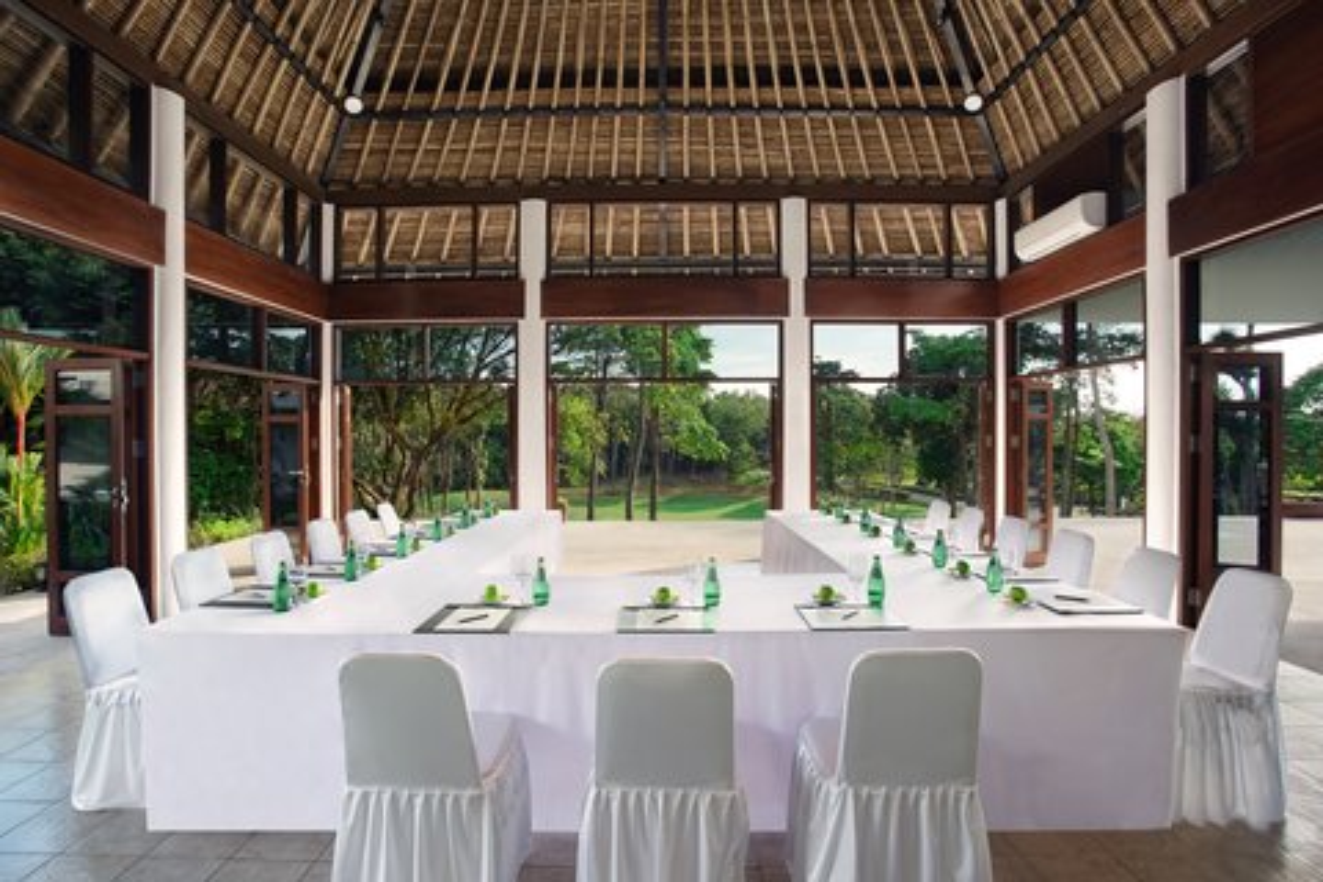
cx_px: 662
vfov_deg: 70.4
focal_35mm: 17
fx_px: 625
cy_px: 441
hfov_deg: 93.3
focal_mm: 17
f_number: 10
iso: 100
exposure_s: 1/10
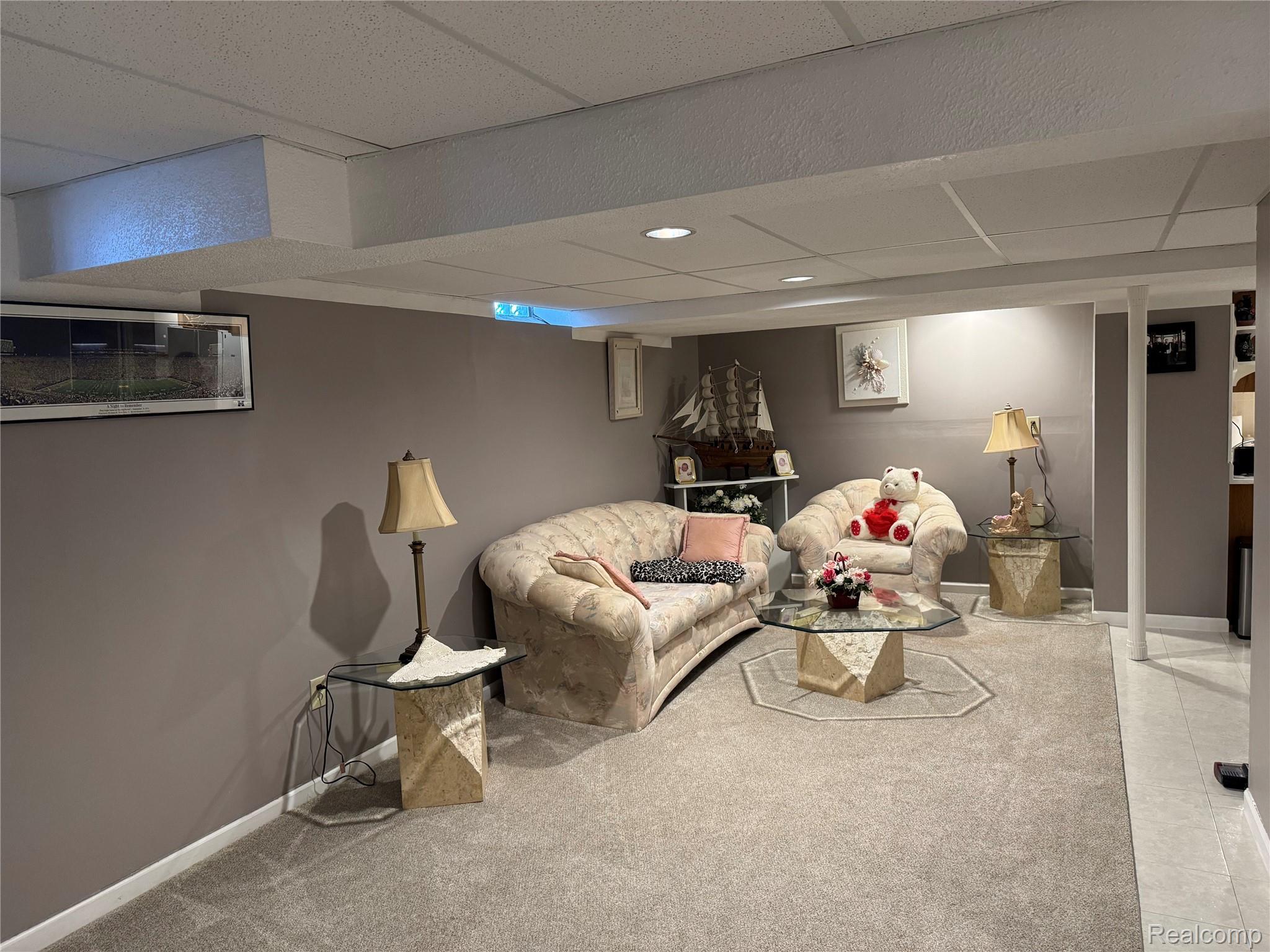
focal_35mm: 24
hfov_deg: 71.6
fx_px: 881
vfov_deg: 56.8
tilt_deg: -5.7
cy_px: 476
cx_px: 635
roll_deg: +2.9
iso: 400
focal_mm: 6.76
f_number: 1.78
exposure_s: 1/60
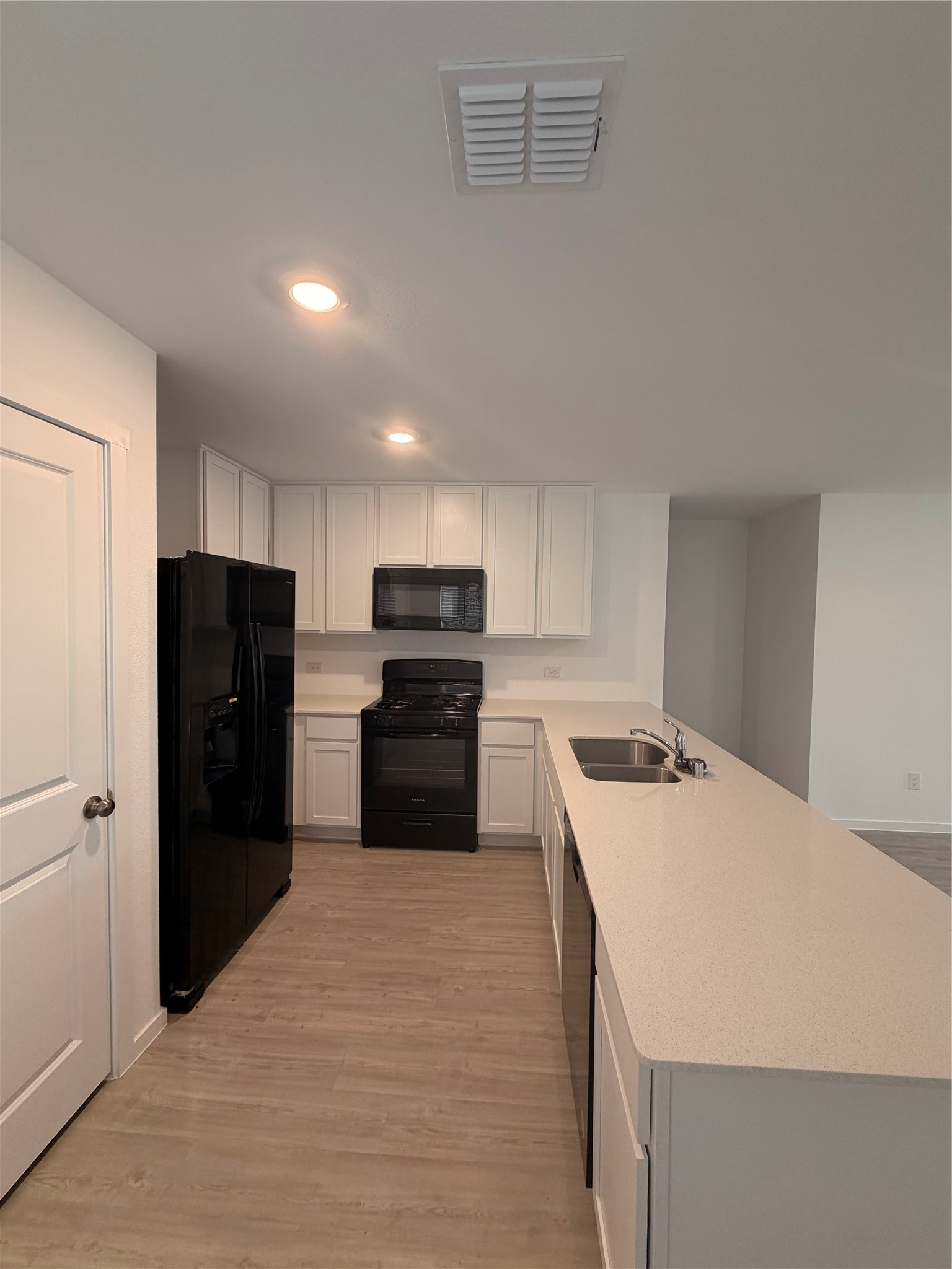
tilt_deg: -1.0
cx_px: 476
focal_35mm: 14
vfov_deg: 102.1
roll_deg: -0.6
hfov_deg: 85.7
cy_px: 634
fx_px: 513
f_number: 2.2
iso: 200
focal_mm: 2.22
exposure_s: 1/60
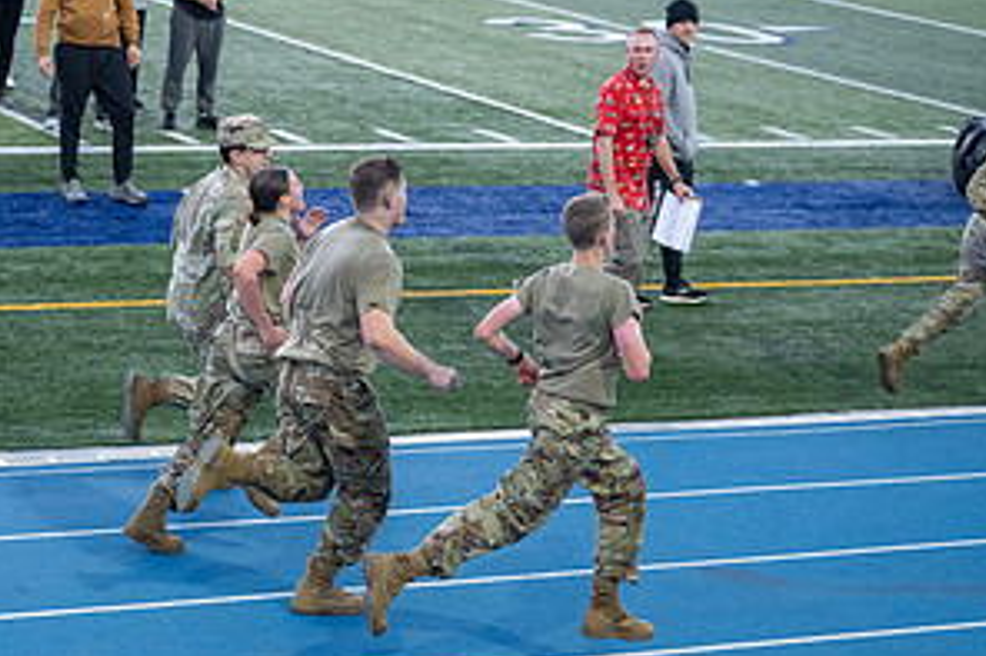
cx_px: 303
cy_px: 276
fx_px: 3011
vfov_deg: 12.4
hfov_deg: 18.5
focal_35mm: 110
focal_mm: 44
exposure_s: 1/400
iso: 1250
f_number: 2.8
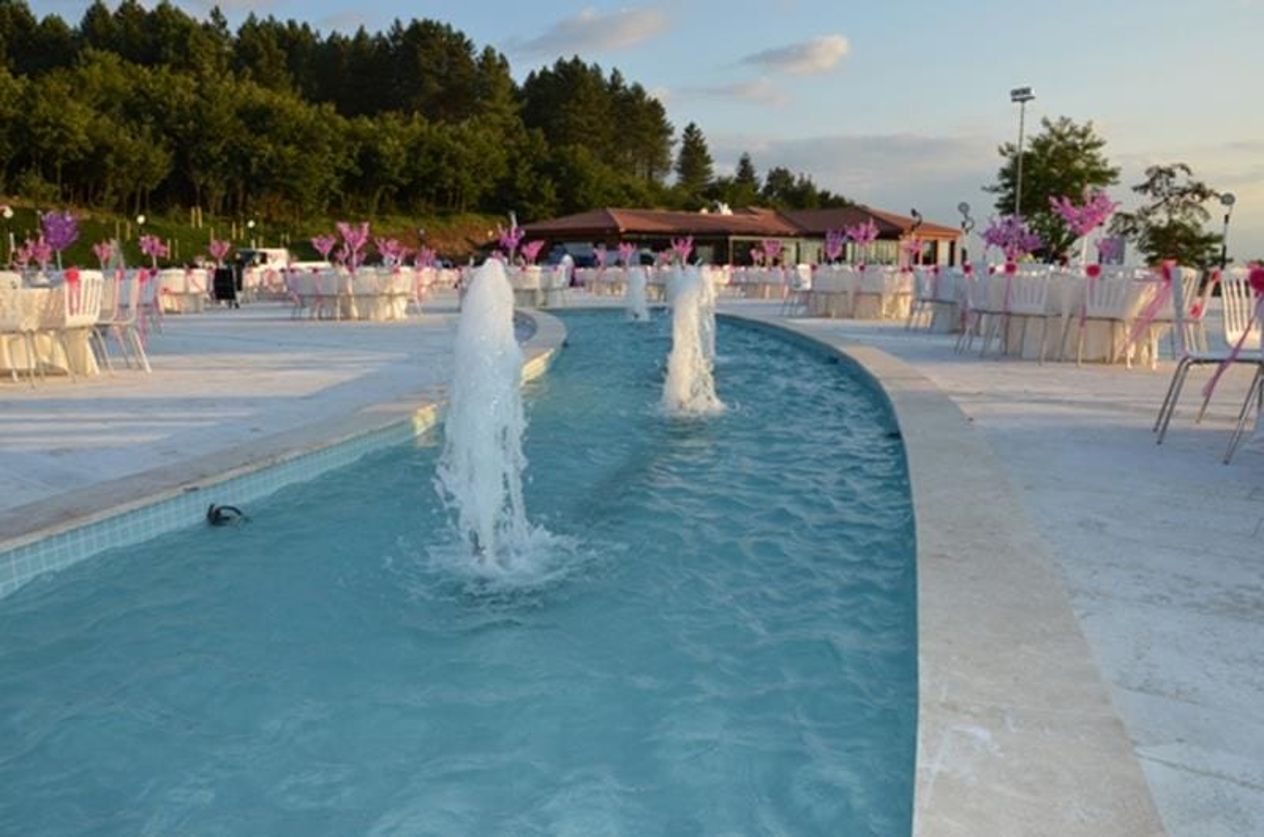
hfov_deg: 67.5
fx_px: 946
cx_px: 632
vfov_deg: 47.7
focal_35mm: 27
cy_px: 418
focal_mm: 18
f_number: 13
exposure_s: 1/250
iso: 500
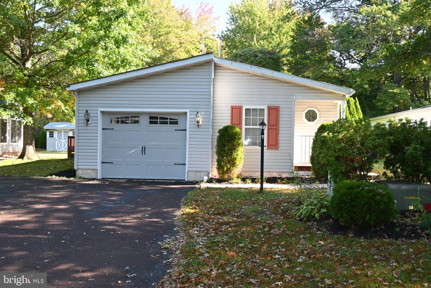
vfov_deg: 36.2
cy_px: 144
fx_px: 440
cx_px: 216
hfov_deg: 52.2
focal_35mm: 37
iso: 400
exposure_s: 1/125
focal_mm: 24.5
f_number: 4.2
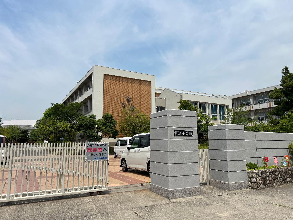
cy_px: 110
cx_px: 146
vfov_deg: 53.1
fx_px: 220
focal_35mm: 26
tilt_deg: +8.5
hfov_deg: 67.3
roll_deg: -0.5
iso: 50
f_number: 1.5
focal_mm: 5.7
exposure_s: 1/8000
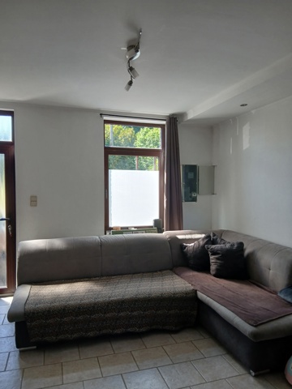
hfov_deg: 53.1
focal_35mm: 26
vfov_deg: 67.3
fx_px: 292
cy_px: 194
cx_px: 146
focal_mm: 3.98
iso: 25
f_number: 1.8
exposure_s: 1/50
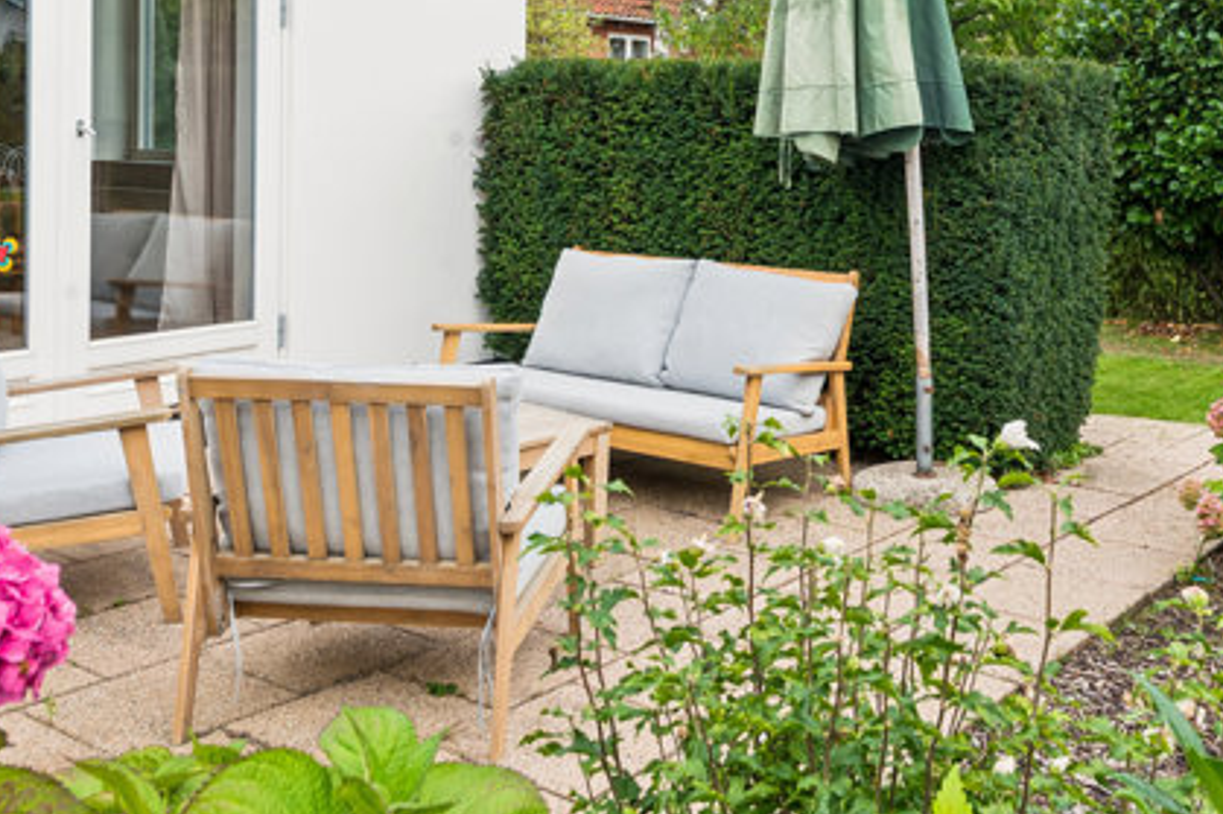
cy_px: 144
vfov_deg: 30.9
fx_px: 1426
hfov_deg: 46.0
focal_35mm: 42
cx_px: 776
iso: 250
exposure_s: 1/60
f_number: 9
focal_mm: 22
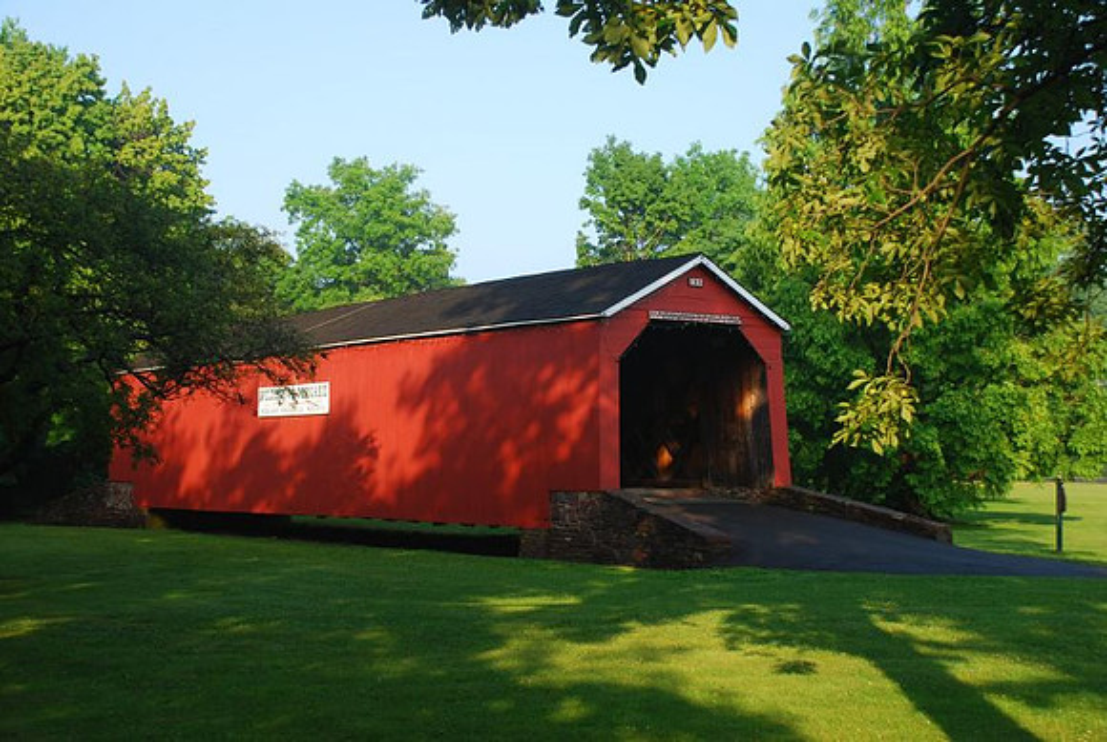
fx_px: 1617
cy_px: 371
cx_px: 554
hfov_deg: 37.8
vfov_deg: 25.9
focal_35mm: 52
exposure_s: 1/125
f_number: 5.6
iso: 100
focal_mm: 35
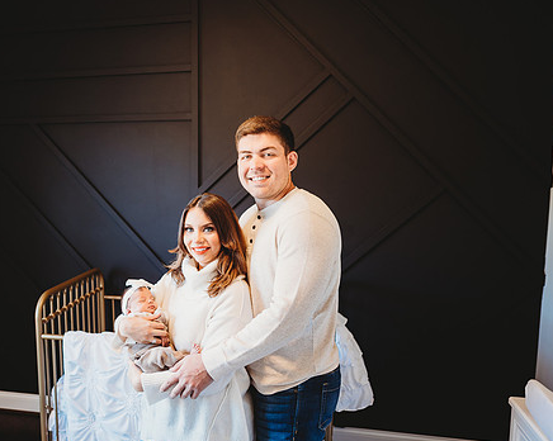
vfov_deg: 48.4
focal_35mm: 30
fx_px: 491
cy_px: 229
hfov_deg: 57.9
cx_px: 199
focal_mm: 24
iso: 320
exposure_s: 1/125
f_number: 2
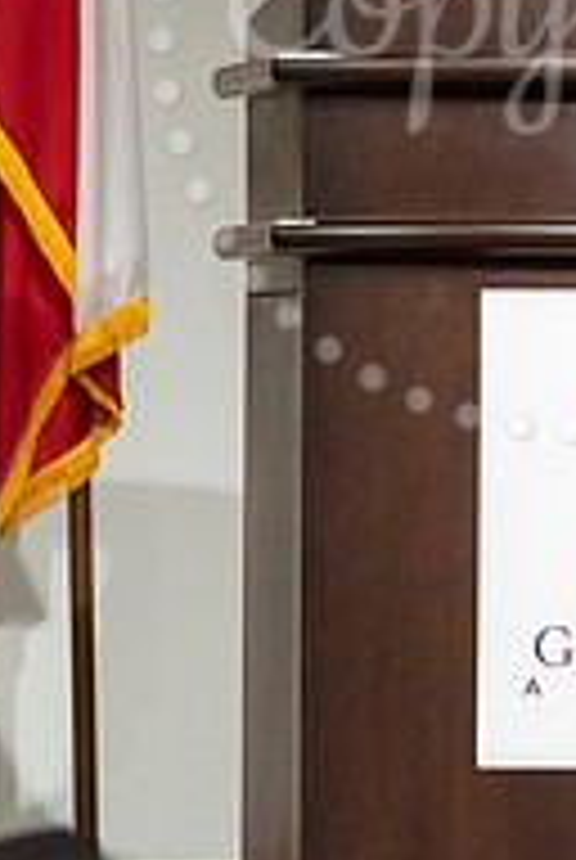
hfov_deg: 2.9
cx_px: 572
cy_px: 14
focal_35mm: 470
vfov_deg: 4.4
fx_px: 11238
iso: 6400
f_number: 8
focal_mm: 200
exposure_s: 1/200
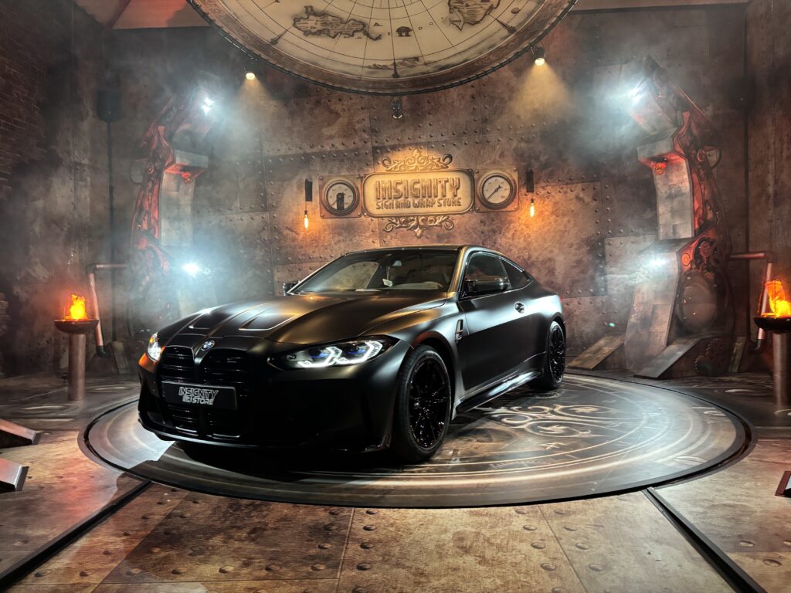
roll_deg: +1.3
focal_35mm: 26
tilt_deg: +3.3
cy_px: 296
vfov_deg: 53.1
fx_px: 594
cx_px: 396
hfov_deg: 67.3
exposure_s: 1/50
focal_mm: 5.96
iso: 500
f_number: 1.6
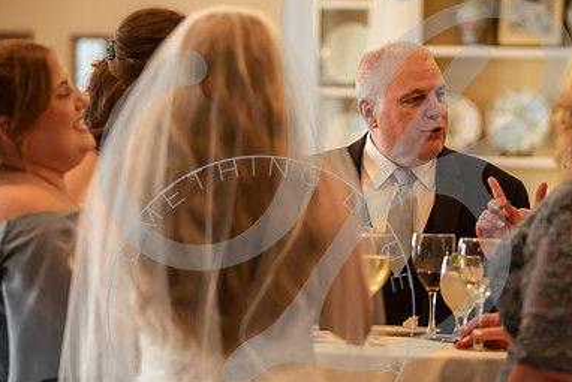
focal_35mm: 176
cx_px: 335
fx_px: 2797
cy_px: 184
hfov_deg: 11.7
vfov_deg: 7.8
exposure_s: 1/250
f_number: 2.8
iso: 1000
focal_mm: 116
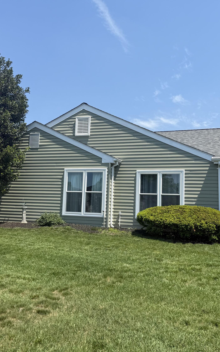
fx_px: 326
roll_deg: -2.4
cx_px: 107
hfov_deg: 37.3
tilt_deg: +5.7
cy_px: 176
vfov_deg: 56.7
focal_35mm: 34
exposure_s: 1/3584
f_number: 1.78
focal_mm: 6.76
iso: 80
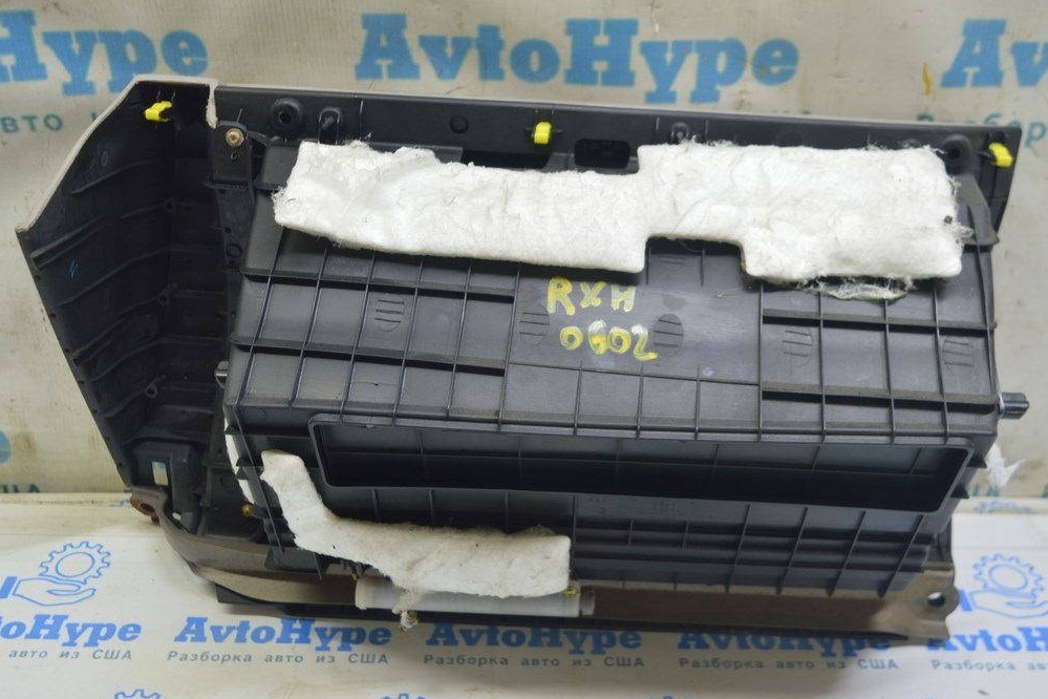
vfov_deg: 31.2
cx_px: 517
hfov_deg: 45.4
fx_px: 1252
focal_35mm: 43
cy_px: 346
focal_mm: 28
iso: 400
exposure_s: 1/20
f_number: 5.6
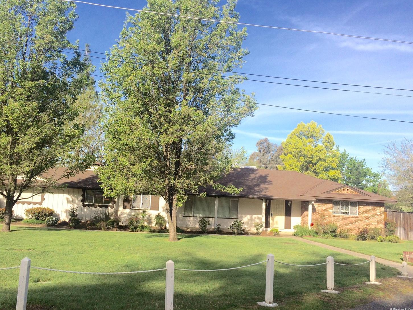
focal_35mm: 30
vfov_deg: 46.8
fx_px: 358
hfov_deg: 60.0
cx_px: 204
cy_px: 153
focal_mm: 4.15
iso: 32
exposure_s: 1/2053
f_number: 2.2
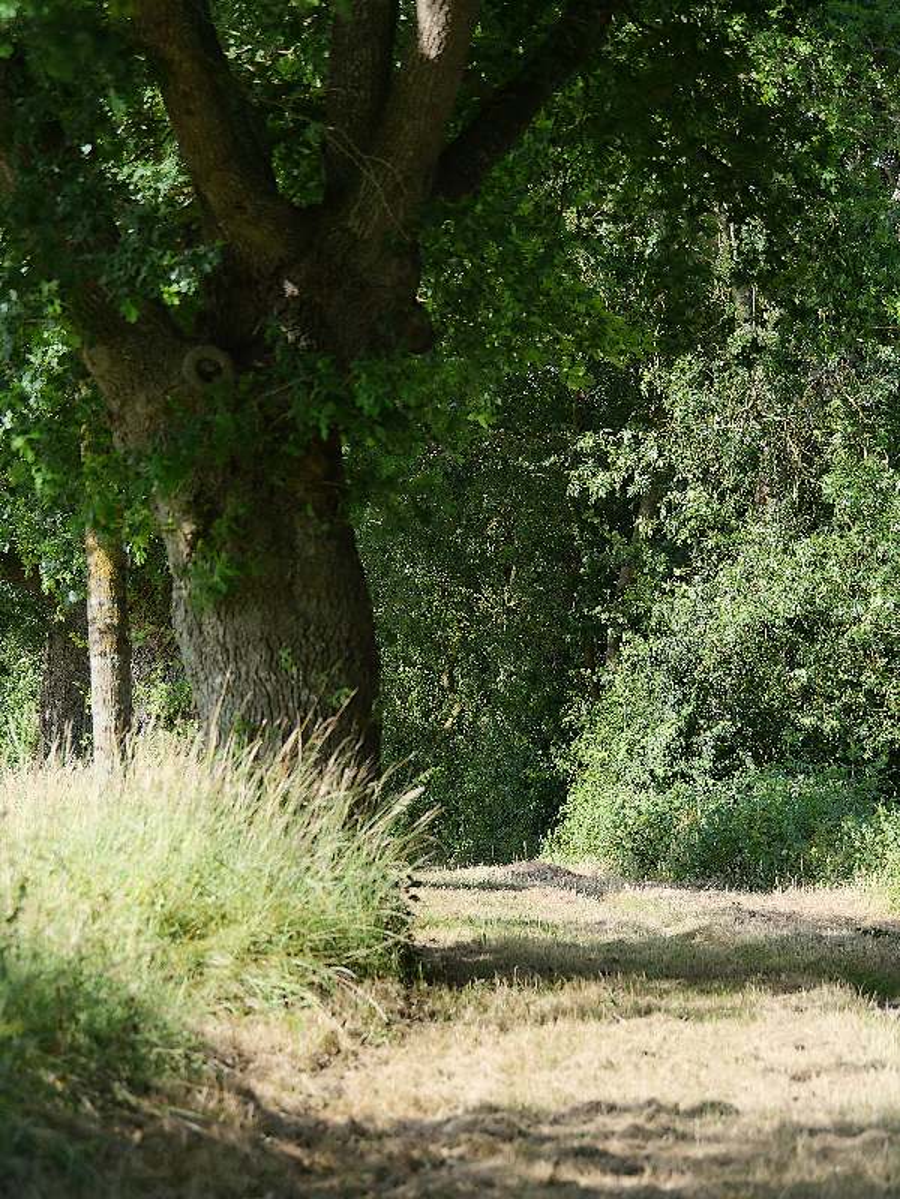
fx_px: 6933
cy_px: 600
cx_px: 450
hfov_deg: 7.4
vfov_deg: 9.9
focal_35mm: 200
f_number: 4.5
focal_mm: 100
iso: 200
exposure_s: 1/500
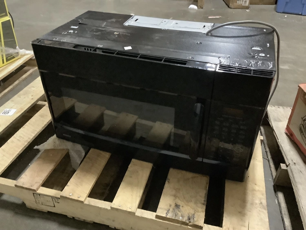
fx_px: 274
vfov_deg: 45.5
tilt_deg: -35.6
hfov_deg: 58.3
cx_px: 153
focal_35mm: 31
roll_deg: -2.1
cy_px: 115
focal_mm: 3.3
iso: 640
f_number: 2.4
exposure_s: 1/24
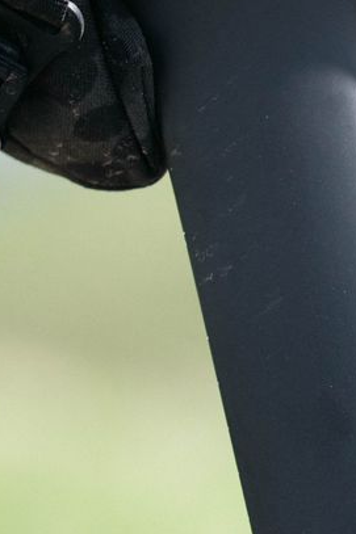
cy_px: 257
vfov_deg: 5.5
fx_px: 5582
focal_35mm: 376
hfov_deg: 3.7
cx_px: 290
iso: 400
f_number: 3.2
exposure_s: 1/4000
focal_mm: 85
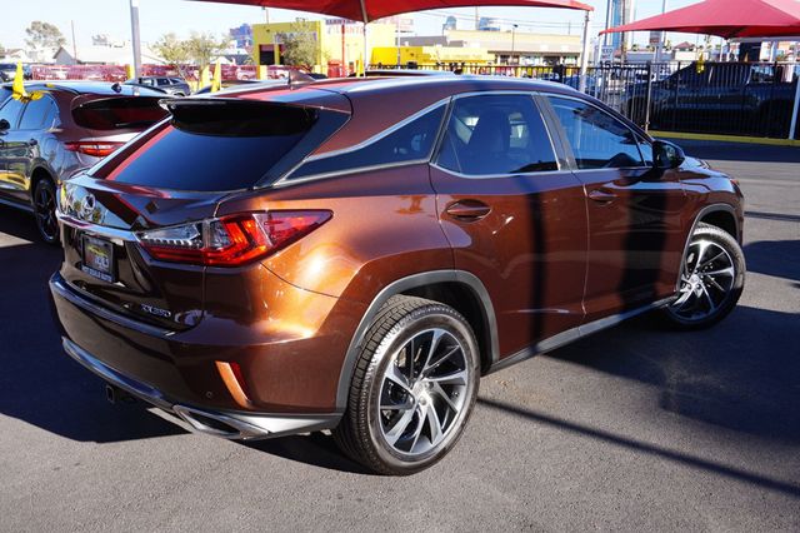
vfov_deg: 39.9
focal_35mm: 33
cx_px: 400
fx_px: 733
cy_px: 266
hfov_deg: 57.2
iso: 100
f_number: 8
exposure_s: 1/100
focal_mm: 22
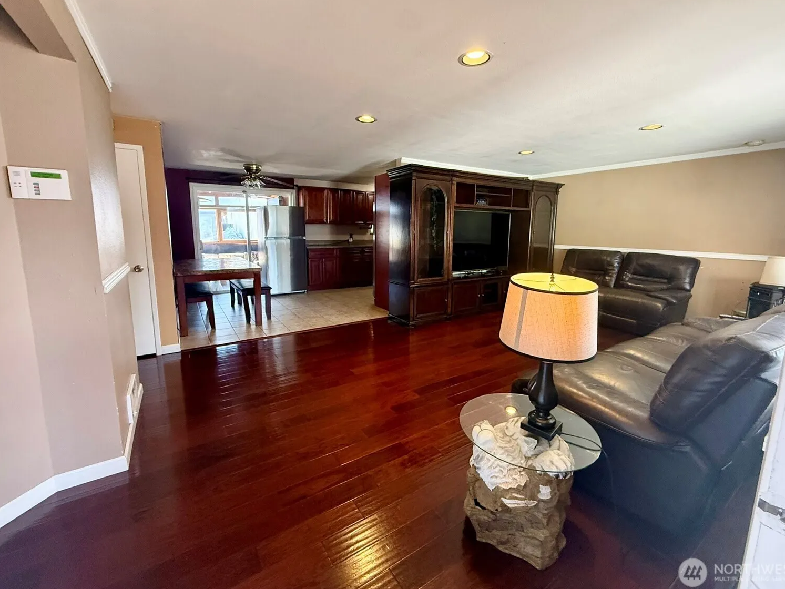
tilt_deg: -8.7
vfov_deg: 81.7
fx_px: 340
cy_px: 278
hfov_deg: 98.2
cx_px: 394
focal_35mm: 15
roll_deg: -0.7
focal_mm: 2.22
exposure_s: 1/60
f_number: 2.2
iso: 400
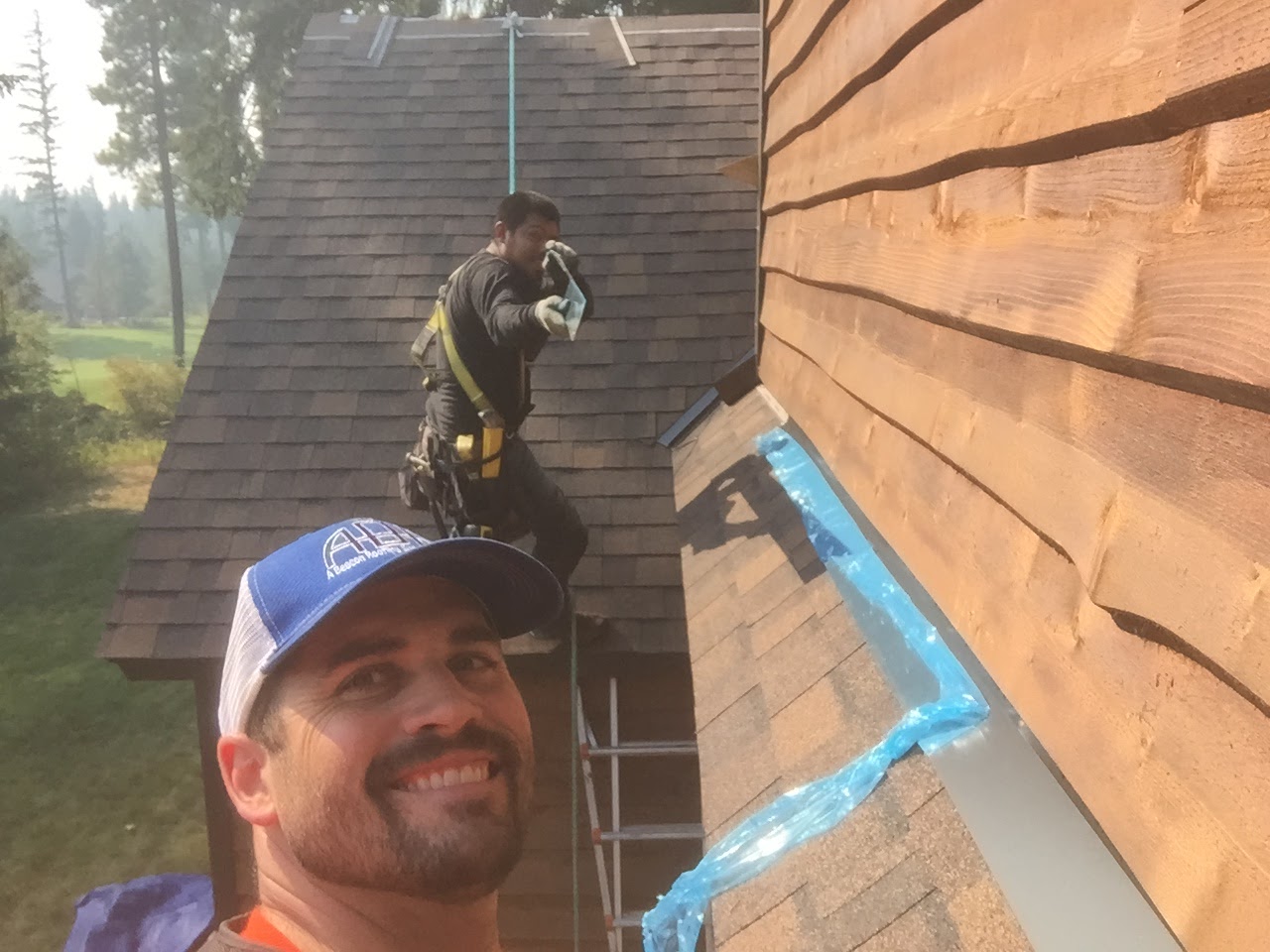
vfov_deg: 45.4
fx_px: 1137
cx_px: 635
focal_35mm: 31
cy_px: 476
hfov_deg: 58.4
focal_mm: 2.65
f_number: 2.2
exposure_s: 1/481
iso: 32
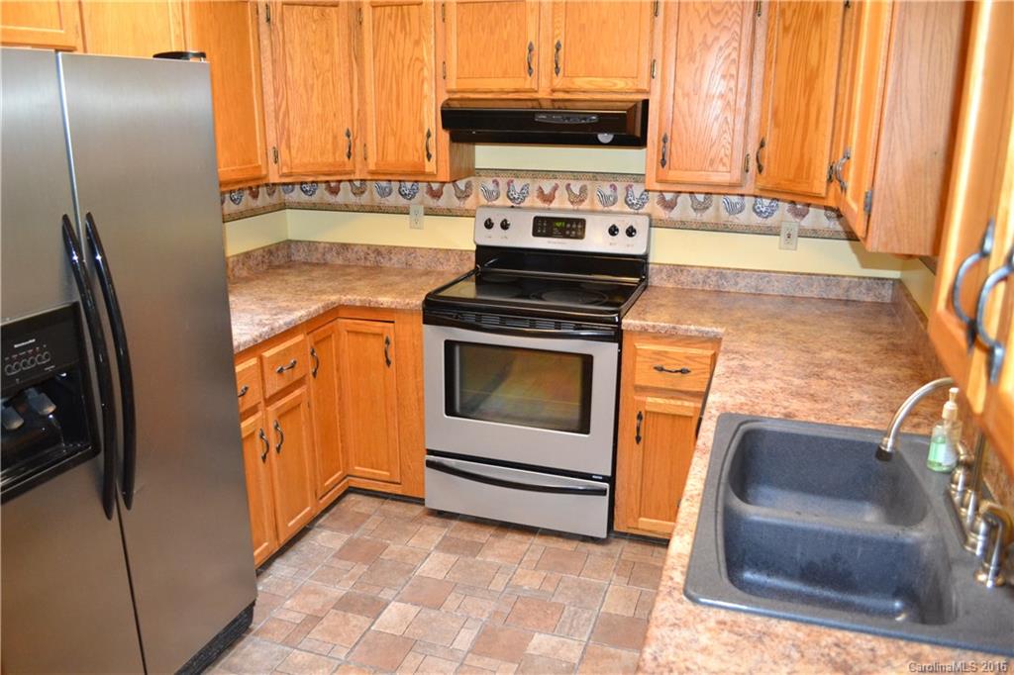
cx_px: 507
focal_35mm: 27
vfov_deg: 47.9
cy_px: 338
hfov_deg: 67.4
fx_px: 760
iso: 2000
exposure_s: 1/60
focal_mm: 18
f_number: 3.5
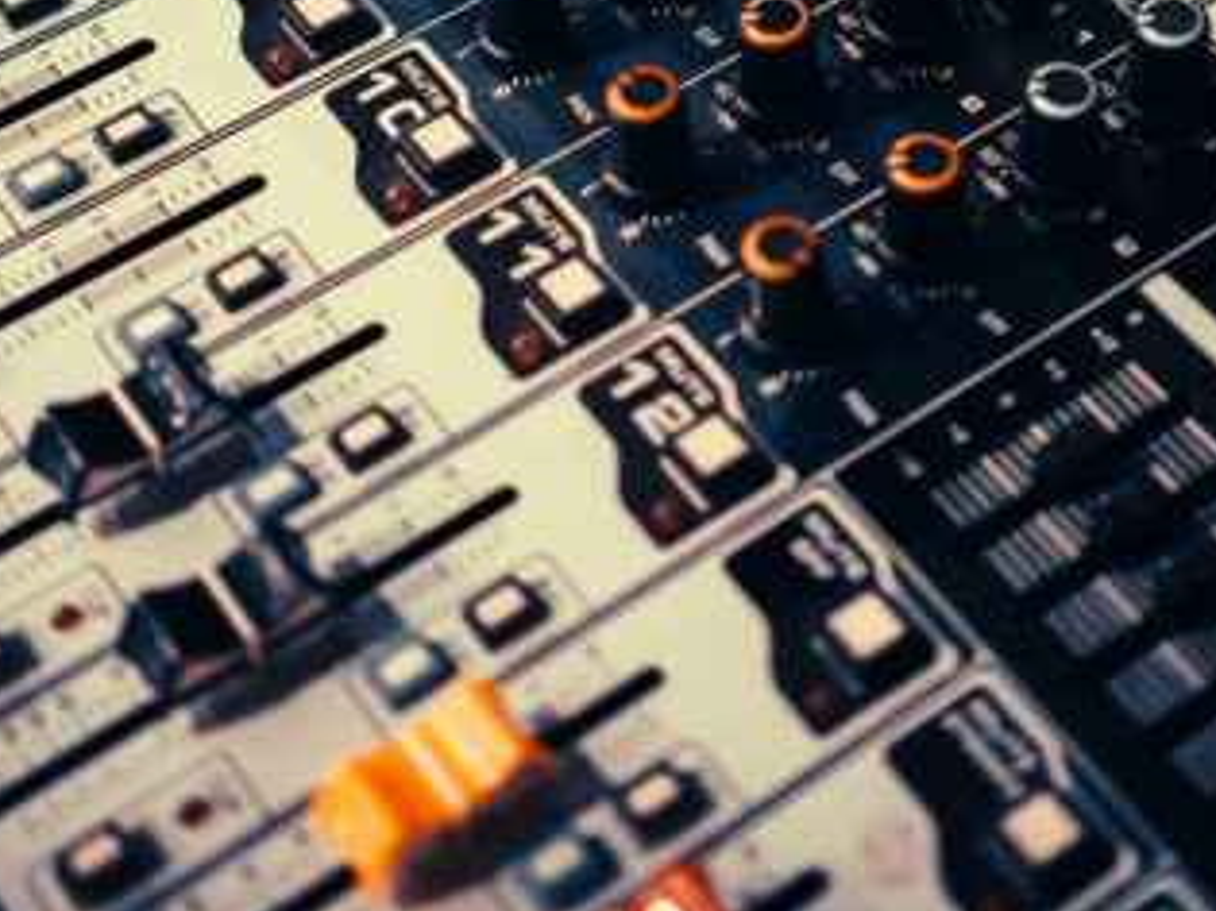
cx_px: 679
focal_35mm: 82
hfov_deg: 23.8
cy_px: -62
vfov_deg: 17.4
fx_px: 2879
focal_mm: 35
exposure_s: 1/25
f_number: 2.8
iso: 200
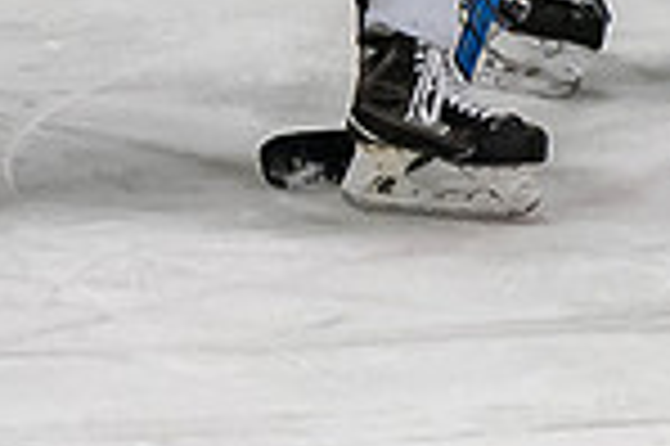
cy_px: -256
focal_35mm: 839
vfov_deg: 1.6
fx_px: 15597
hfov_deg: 2.5
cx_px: 633
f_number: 4
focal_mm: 80
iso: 2500
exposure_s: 1/800
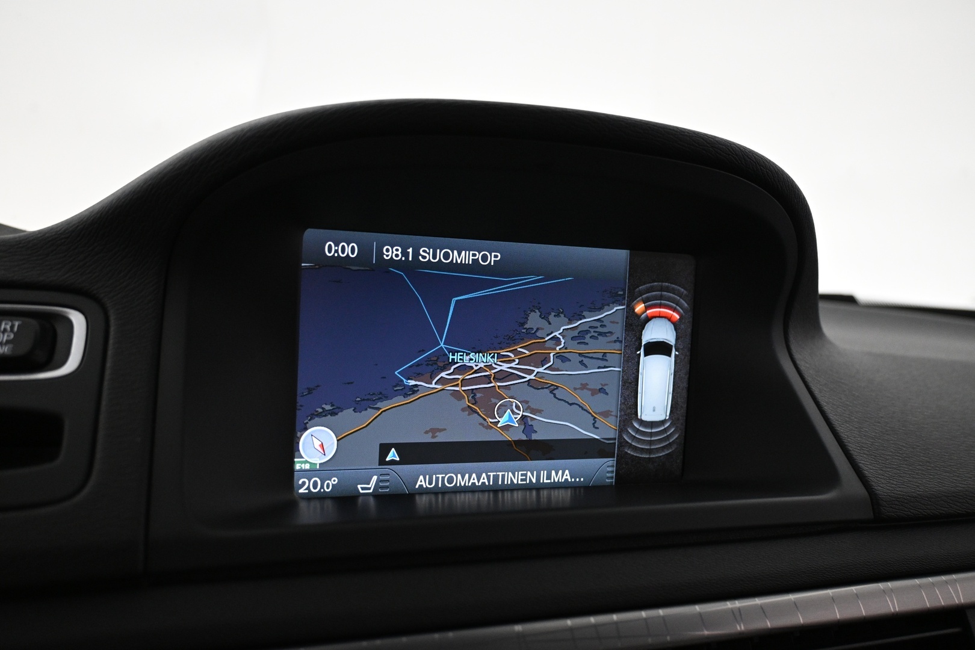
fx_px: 792
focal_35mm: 29
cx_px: 488
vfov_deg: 44.6
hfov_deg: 63.2
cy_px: 325
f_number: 3.8
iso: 1600
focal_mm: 19.5
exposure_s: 1/60
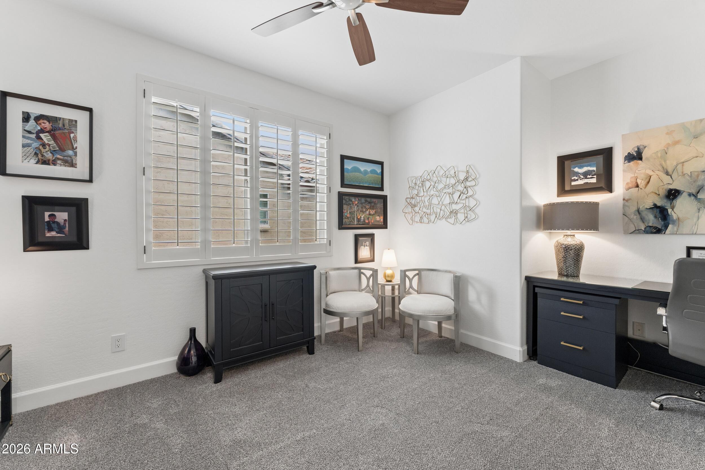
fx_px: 274
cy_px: 235
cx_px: 352
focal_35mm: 14
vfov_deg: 81.2
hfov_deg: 104.3
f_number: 9
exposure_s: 1/10
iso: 320
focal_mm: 14
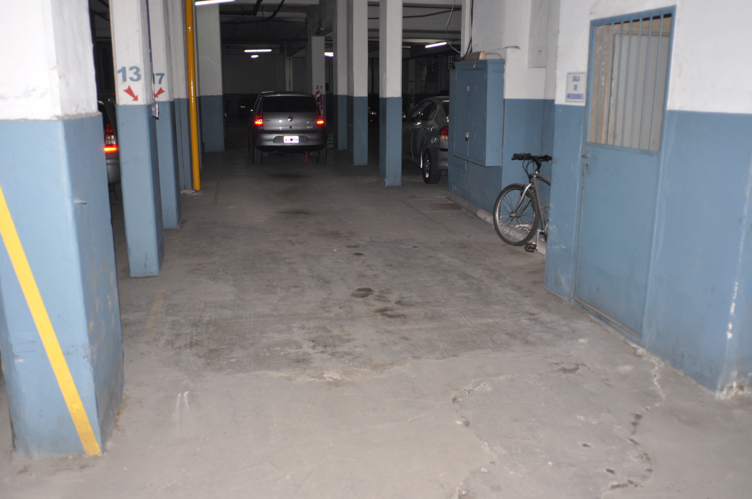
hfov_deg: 62.0
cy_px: 250
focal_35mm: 30
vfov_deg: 43.5
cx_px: 376
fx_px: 626
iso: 200
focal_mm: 20
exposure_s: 1/60
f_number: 2.8
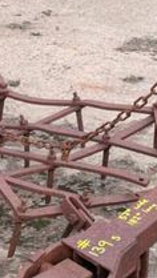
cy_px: 238
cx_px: 36
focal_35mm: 150
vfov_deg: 14.2
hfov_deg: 8.1
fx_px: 1107
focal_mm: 6.76
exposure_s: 1/951
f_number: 1.78
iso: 64
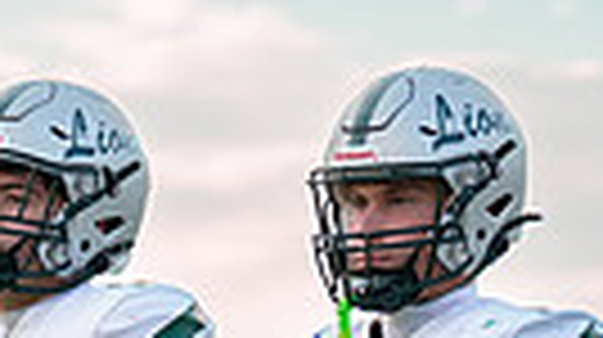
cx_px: 85
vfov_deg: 3.0
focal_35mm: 398
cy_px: 728
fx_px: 6356
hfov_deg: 5.4
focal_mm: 70
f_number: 2.8
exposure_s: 1/1600
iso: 500
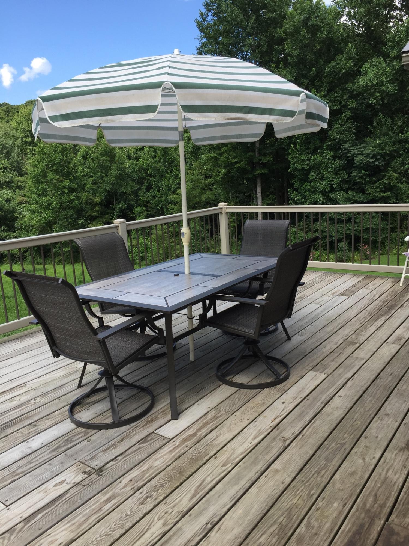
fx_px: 457
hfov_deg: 48.2
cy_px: 273
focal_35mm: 29
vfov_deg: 61.7
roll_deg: +1.9
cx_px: 204
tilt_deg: -11.0
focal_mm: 4.15
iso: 32
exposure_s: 1/898
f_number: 2.2
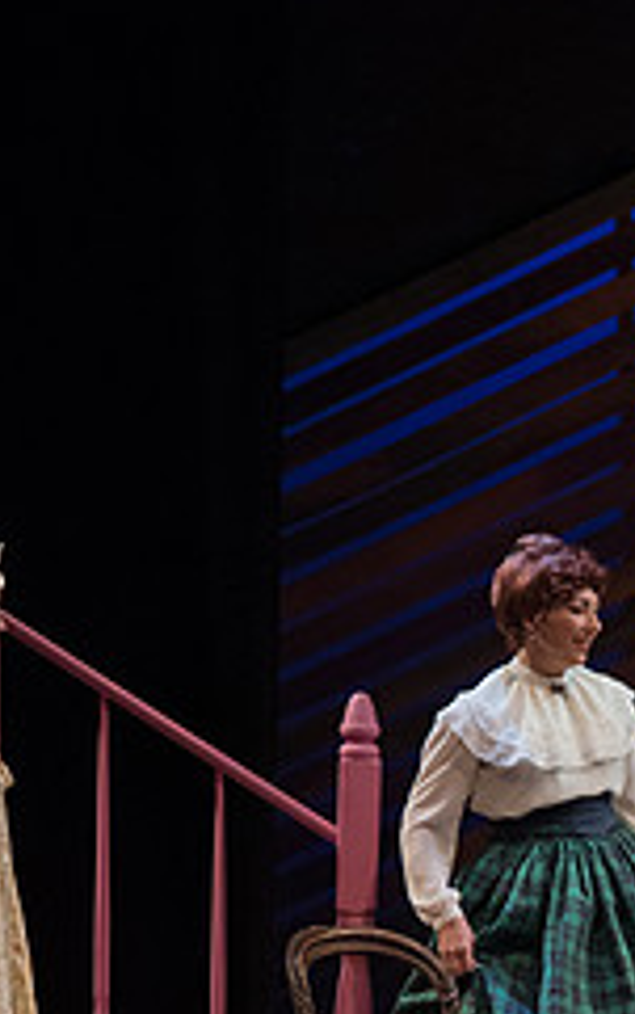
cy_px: 793
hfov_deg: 3.6
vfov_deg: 5.7
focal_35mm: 368
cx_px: 1110
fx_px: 10171
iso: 3200
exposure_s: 1/400
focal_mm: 150
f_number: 4
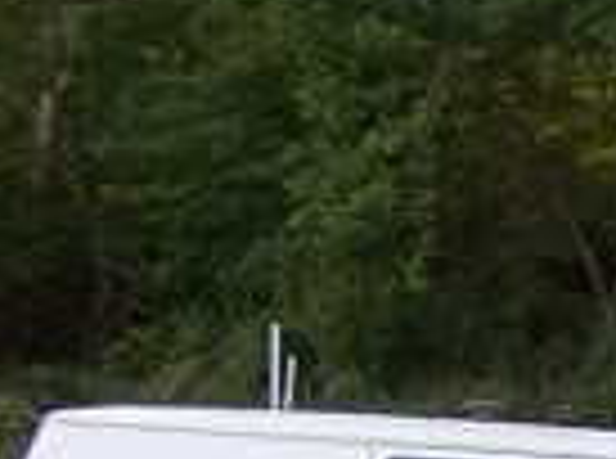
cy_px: 832
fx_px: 5058
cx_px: 1722
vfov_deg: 5.1
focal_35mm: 285
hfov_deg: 6.5
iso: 80
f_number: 2.8
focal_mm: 6.3
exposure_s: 1/60
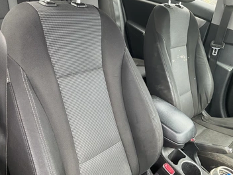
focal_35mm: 33
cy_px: 95
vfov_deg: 42.9
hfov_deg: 55.3
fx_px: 222
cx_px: 108
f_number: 1.8
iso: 50
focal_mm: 3
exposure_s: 1/122
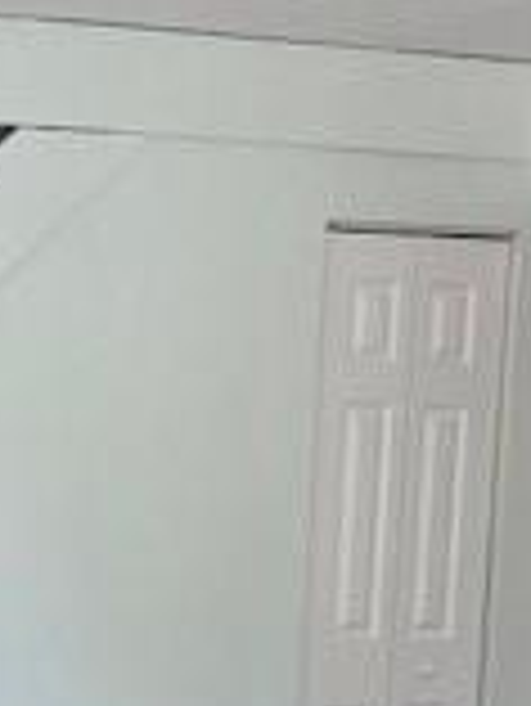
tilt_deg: -6.3
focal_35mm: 106
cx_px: -468
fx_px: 2165
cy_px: 841
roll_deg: -1.0
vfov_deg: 17.7
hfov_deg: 12.6
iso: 50
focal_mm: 4.25
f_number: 1.8
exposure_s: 1/121
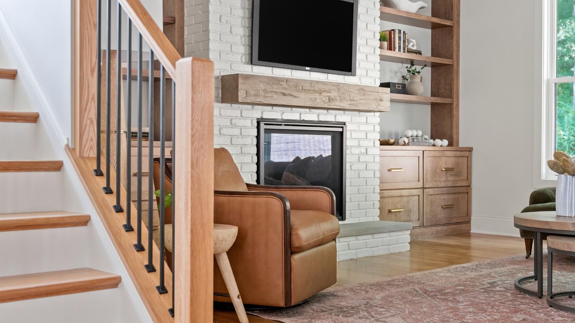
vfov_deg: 26.5
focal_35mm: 45
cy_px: 162
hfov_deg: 45.5
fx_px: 686
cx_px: 286
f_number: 2.8
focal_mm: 28
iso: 200
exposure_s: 1/50
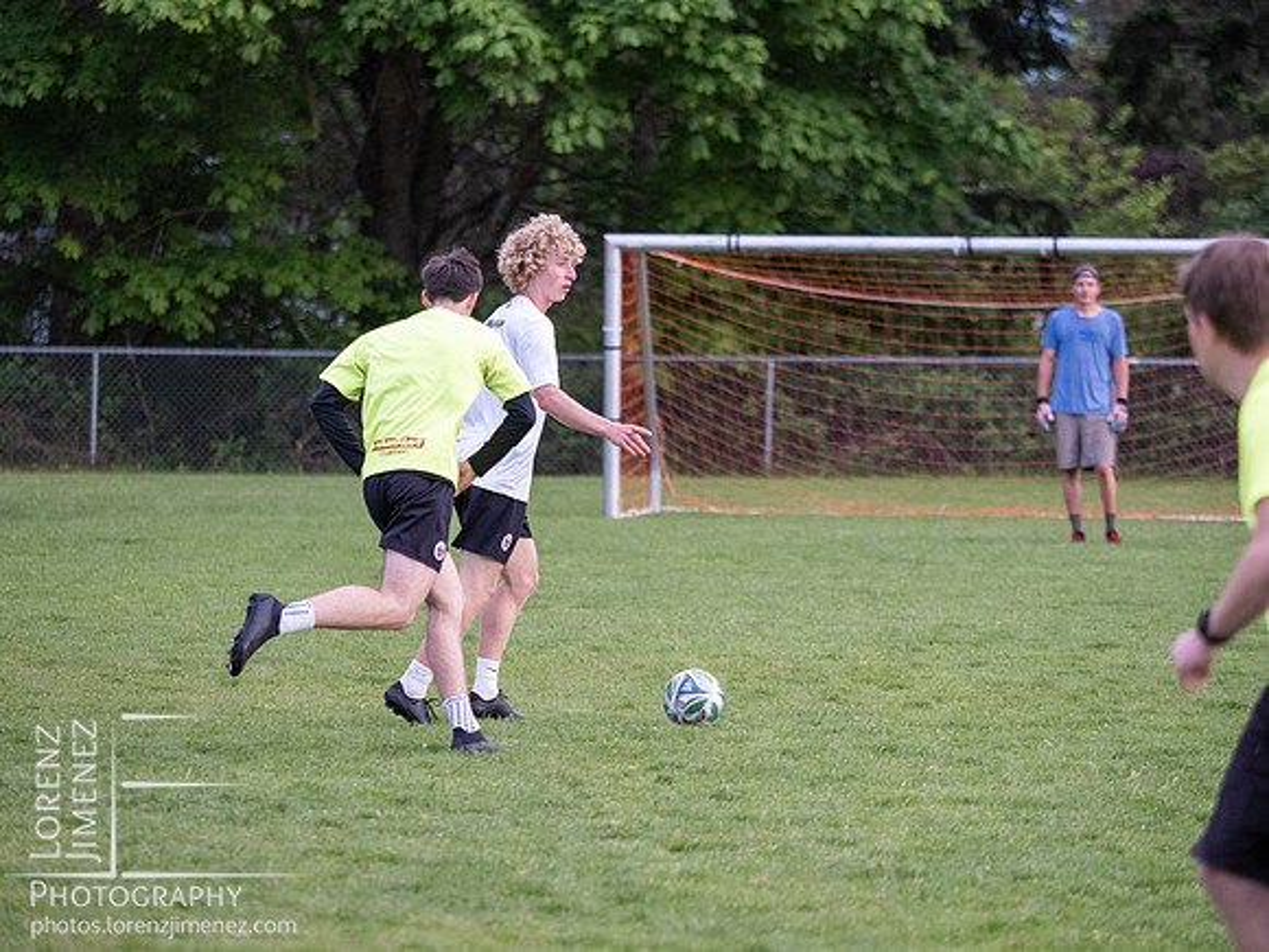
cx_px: 634
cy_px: 476
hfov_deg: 7.9
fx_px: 9165
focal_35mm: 250
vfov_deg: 5.9
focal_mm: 125
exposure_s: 1/800
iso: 1600
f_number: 2.8
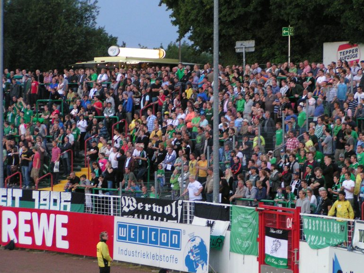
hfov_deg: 13.3
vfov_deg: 10.0
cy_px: 139
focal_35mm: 149
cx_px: 189
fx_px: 1567
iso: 200
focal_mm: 21.9
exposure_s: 1/30
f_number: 3.5
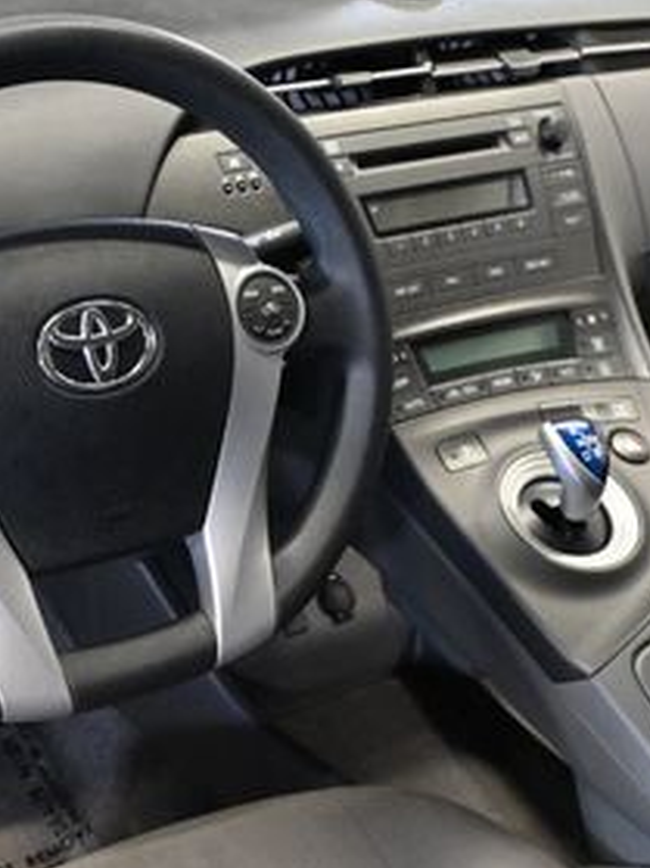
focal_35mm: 65
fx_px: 1617
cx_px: 193
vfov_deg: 30.0
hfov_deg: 22.6
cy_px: 451
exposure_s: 1/60
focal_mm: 19.5
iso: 3200
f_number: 3.8
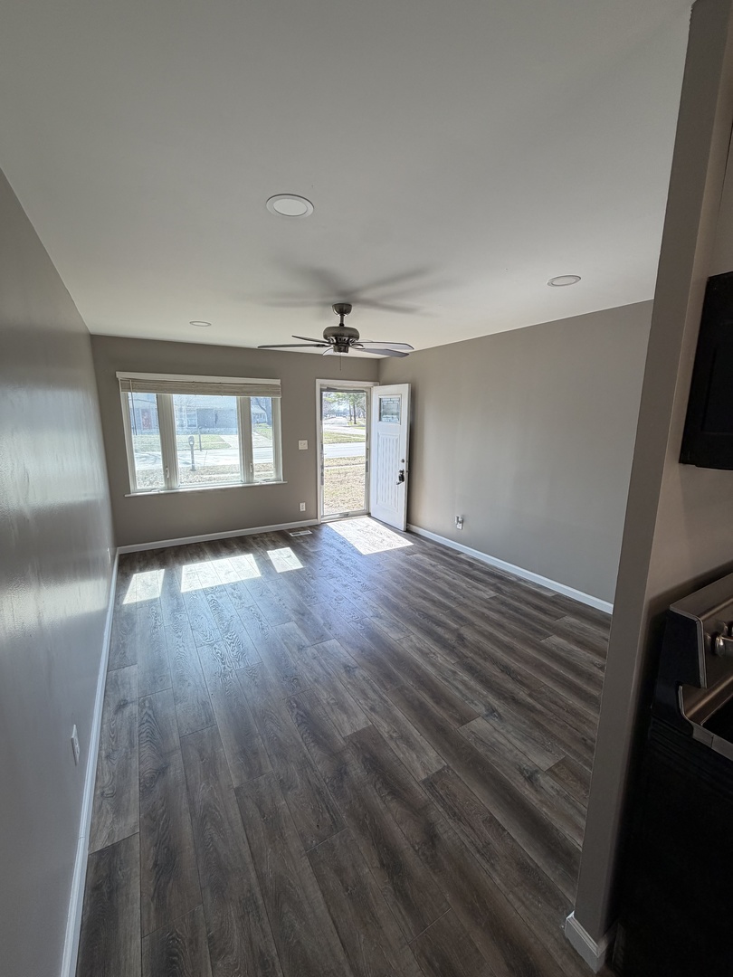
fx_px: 395
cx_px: 366
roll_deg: +0.9
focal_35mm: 14
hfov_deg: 85.7
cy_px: 488
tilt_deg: -10.2
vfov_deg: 102.1
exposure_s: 1/120
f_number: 2.2
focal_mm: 2.22
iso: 64
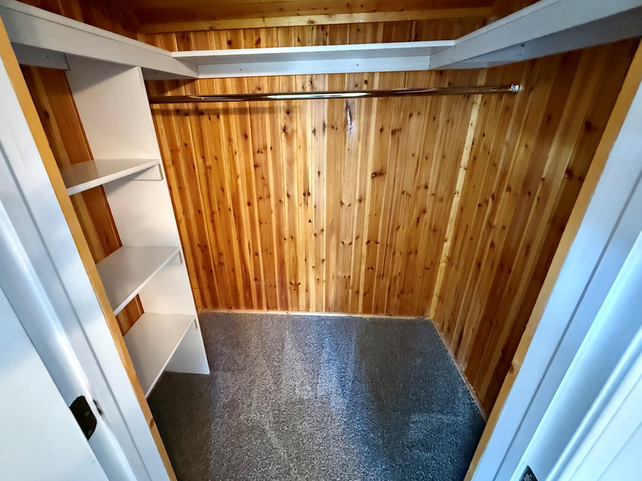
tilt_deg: -23.9
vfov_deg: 81.7
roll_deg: +1.7
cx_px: 302
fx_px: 278
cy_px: 226
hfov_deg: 98.1
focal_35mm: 15
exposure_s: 1/40
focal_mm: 2.22
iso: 1250
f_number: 2.2
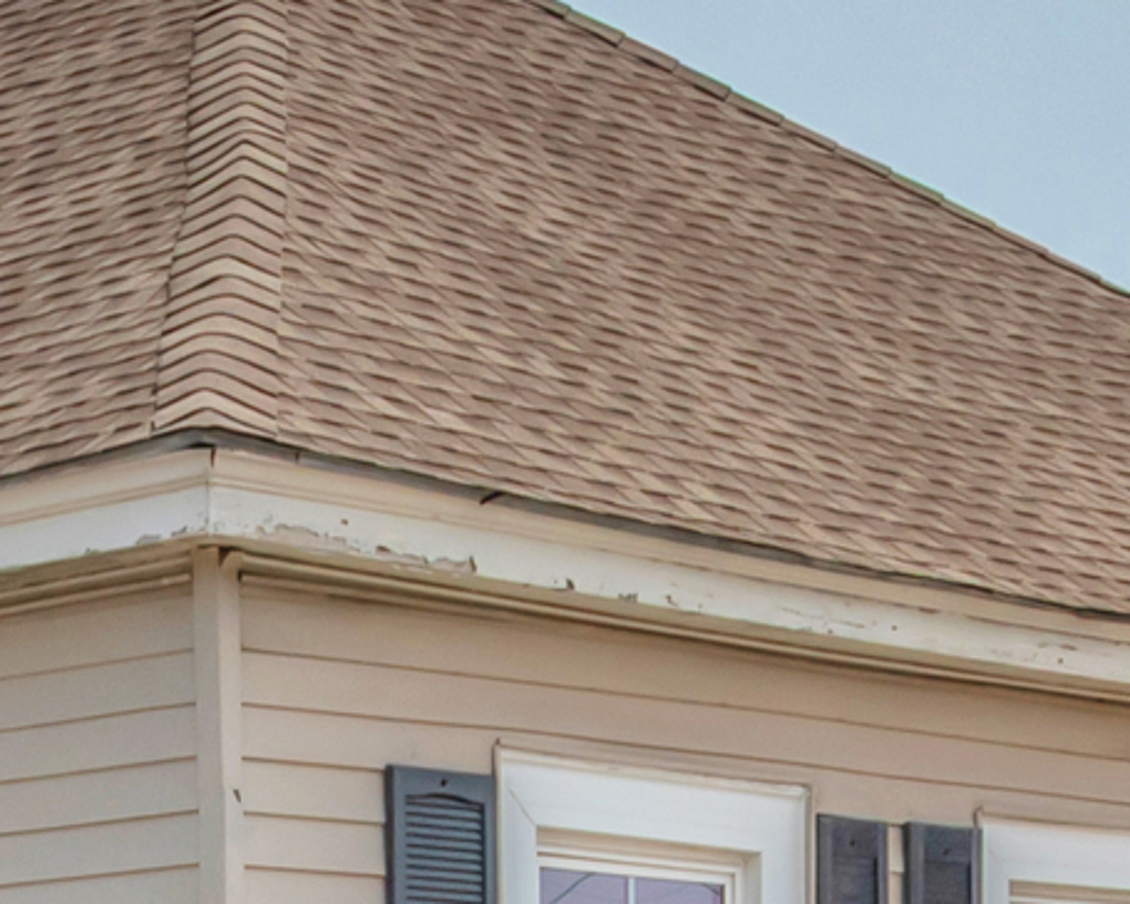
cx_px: 298
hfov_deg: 12.2
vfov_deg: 9.1
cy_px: 1943
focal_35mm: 158
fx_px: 5284
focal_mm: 12.29
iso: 100
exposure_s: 1/400
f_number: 4.5
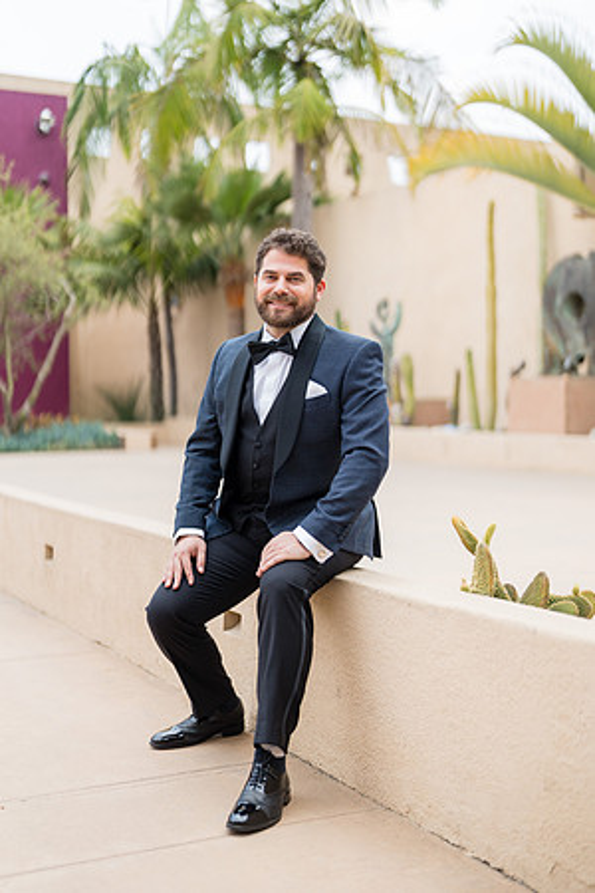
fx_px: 1239
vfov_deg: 39.6
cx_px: 298
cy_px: 446
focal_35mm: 50
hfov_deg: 27.0
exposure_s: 1/6400
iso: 200
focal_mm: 50
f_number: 1.2
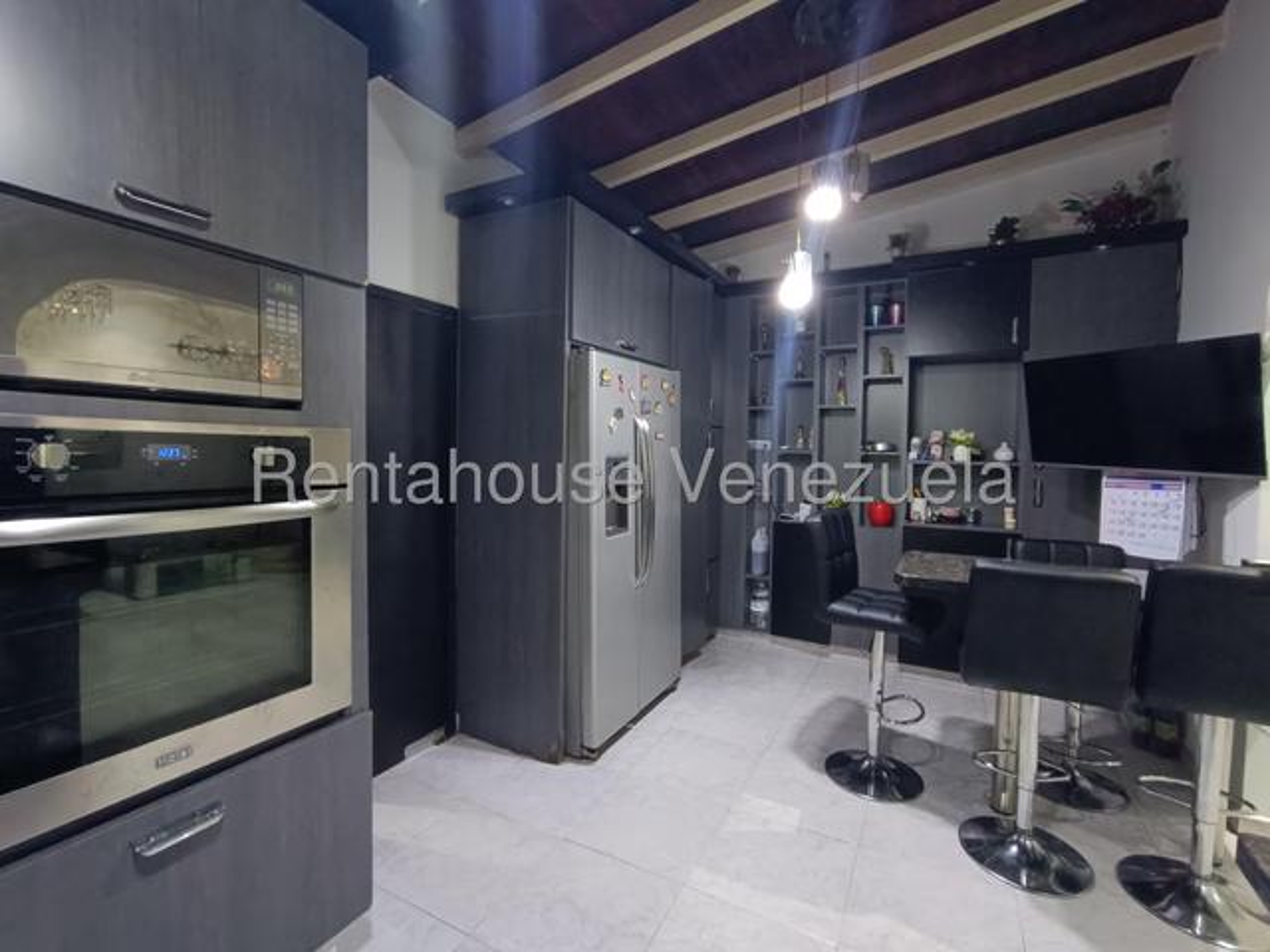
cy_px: 476
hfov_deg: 94.5
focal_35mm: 16
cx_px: 635
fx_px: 587
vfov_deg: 78.1
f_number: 2.2
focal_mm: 1.66
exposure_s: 1/20
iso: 982
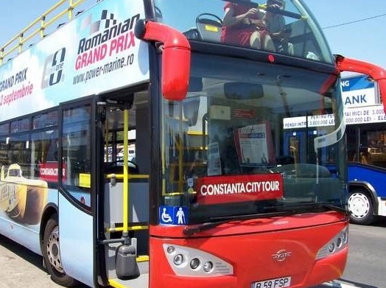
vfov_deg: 32.8
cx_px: 173
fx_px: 490
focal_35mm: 44
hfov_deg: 43.0
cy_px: 144
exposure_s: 1/397
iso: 80
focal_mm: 6
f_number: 4.8
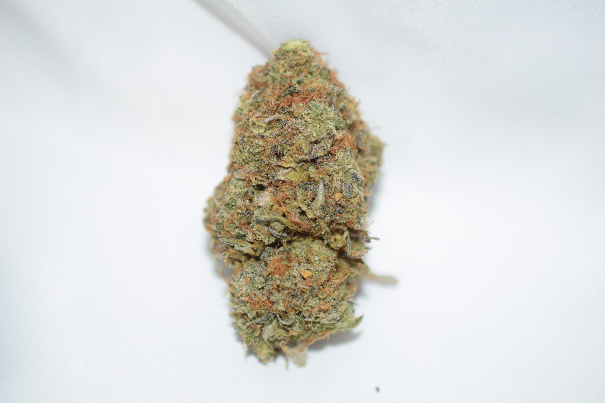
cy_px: 202
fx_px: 1008
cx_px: 302
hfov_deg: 33.4
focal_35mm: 60
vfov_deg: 22.6
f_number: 3.2
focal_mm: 40
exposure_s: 1/60
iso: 100
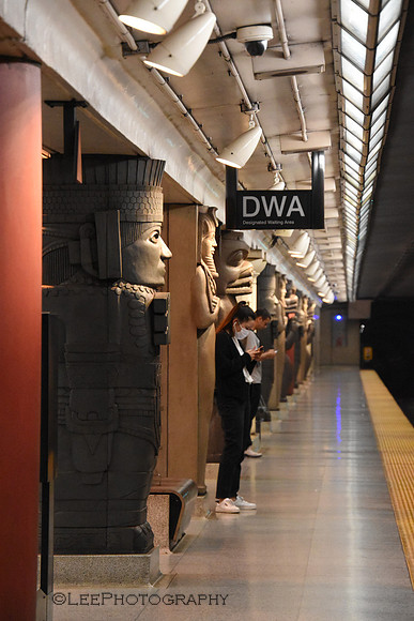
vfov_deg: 11.8
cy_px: 310
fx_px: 2999
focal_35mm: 174
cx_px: 207
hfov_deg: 7.9
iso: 6400
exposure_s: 1/180
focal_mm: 116
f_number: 5.3
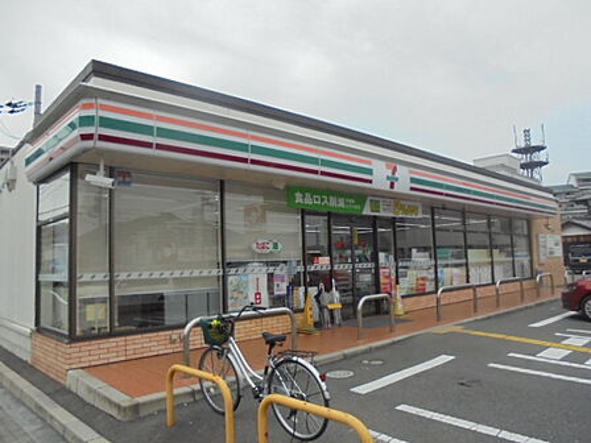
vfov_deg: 53.1
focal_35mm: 26
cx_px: 296
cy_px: 222
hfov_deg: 67.3
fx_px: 444
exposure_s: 1/400
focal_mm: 4.6
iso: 400
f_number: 11.5
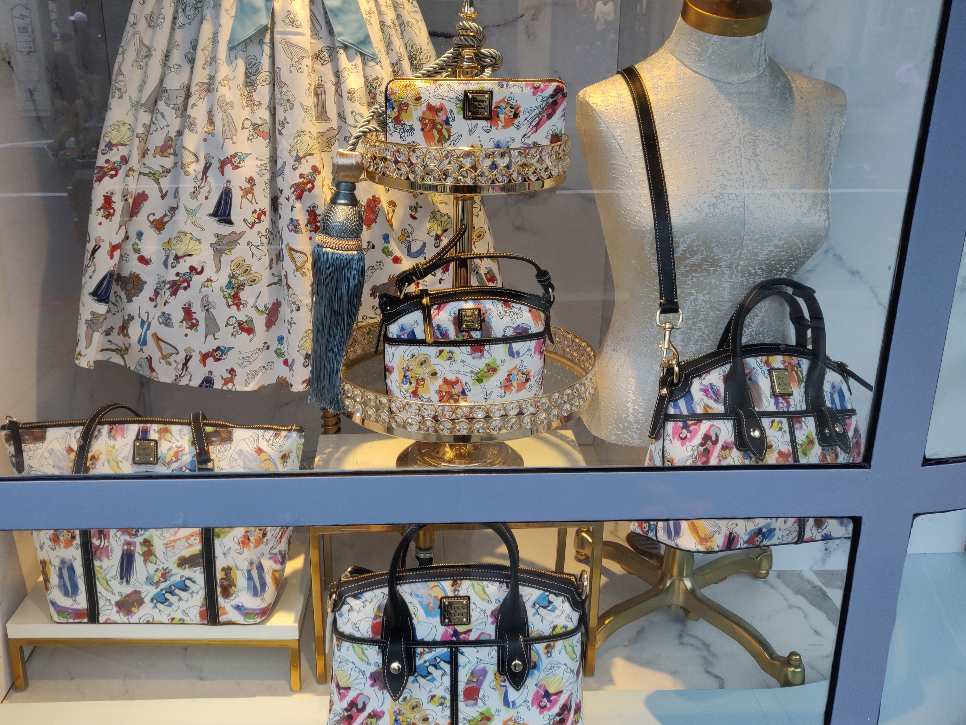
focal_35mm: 31
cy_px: 345
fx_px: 865
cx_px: 433
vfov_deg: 45.4
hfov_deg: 58.2
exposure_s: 1/50
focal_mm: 4.25
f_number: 1.7
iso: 160
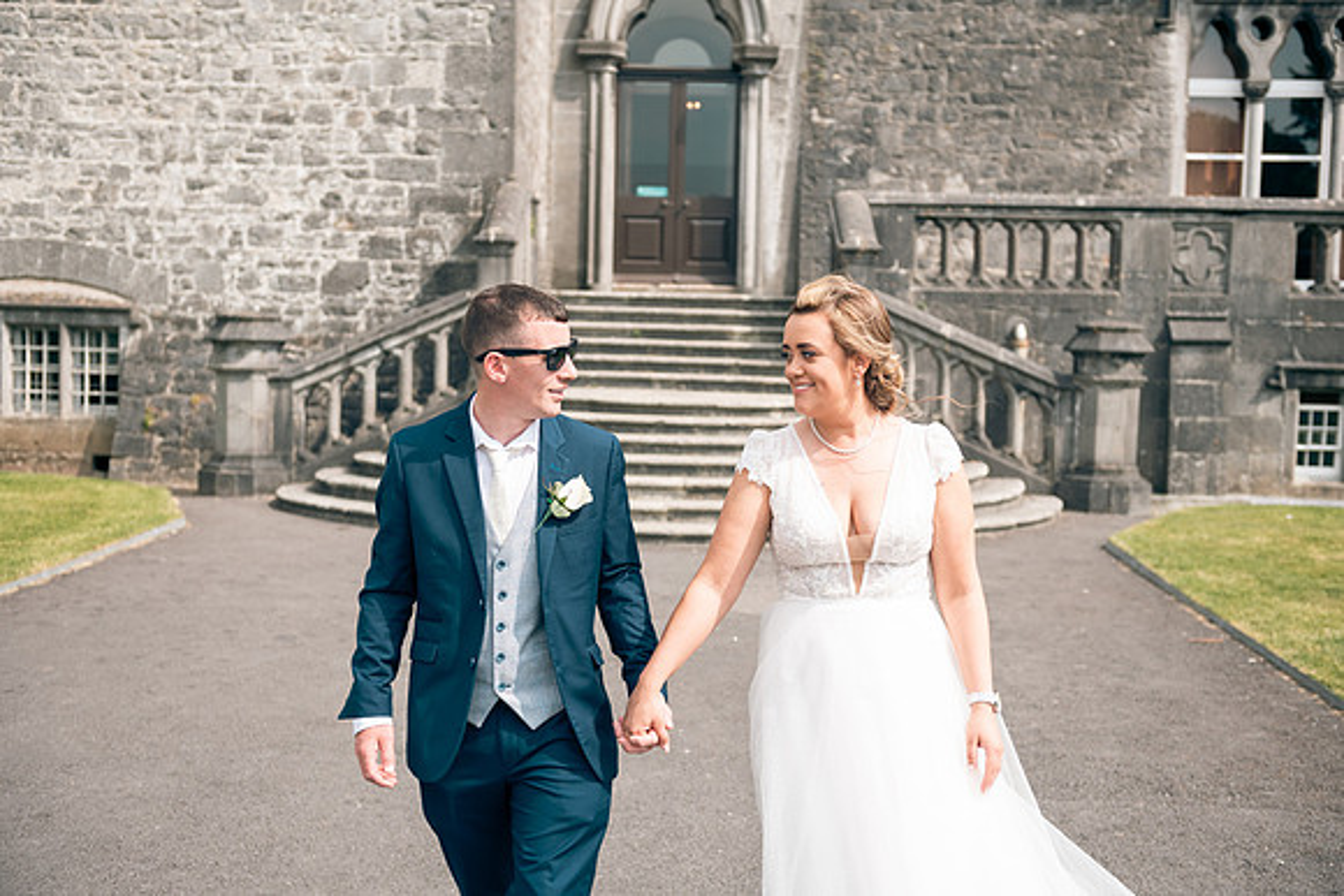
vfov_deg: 28.1
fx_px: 1792
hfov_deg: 41.1
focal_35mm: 48
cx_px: 672
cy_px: 448
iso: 64
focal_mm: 48
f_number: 3.5
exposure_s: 1/640
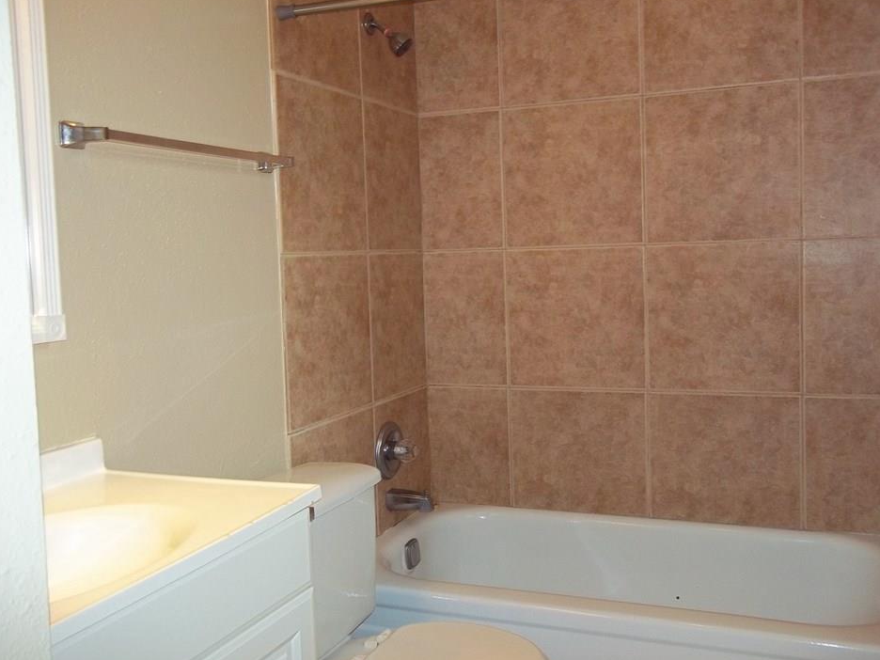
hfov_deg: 52.6
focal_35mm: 35
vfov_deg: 40.7
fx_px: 890
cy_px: 324
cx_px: 476
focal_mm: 5.7
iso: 160
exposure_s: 1/30
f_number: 2.9
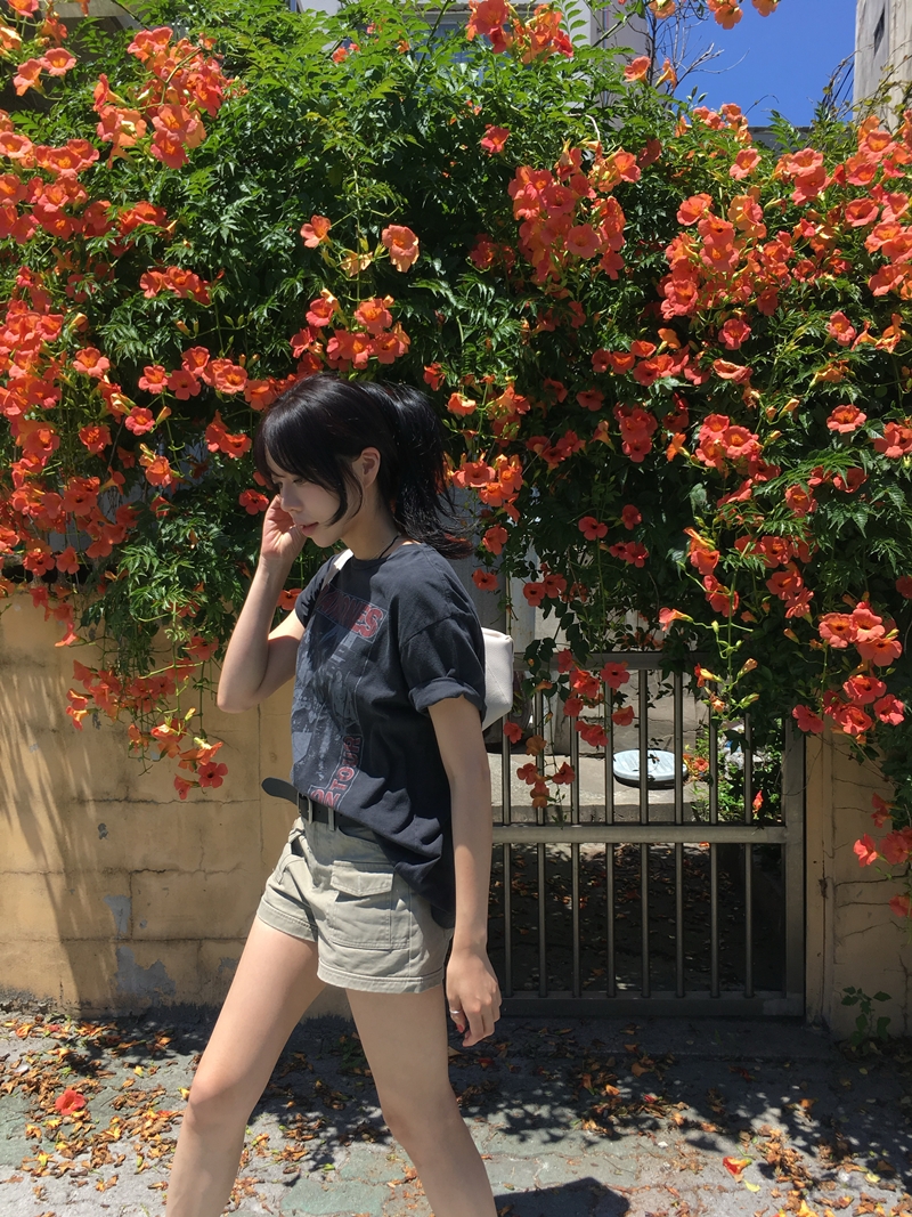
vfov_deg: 61.7
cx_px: 456
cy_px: 608
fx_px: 1019
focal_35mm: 29
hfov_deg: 48.2
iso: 25
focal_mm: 4.15
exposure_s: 1/938
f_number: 2.2
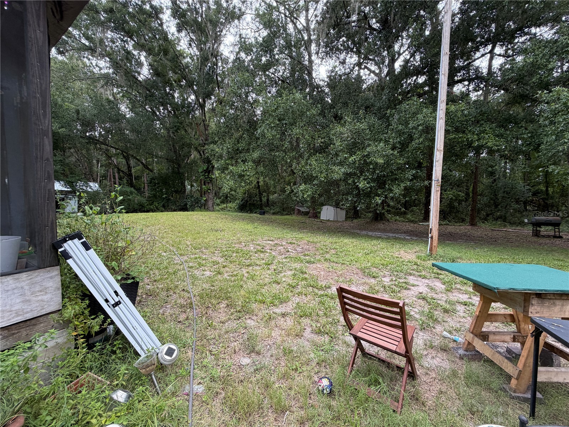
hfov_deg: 102.1
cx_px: 284
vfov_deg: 85.7
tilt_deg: -2.2
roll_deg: -1.0
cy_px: 214
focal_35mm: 14
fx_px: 230
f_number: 2.2
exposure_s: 1/121
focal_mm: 2.22
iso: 125
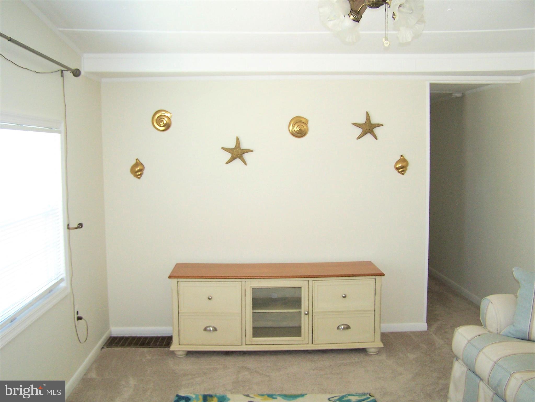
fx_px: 587
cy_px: 201
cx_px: 268
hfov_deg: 49.0
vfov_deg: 37.7
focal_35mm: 38
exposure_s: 1/60
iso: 140
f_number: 2.8
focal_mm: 6.3
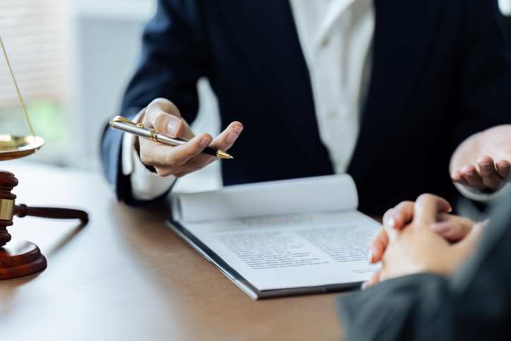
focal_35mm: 85
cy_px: 170
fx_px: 1207
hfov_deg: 23.9
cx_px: 256
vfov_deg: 16.1
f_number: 2
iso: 200
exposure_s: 1/250
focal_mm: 85
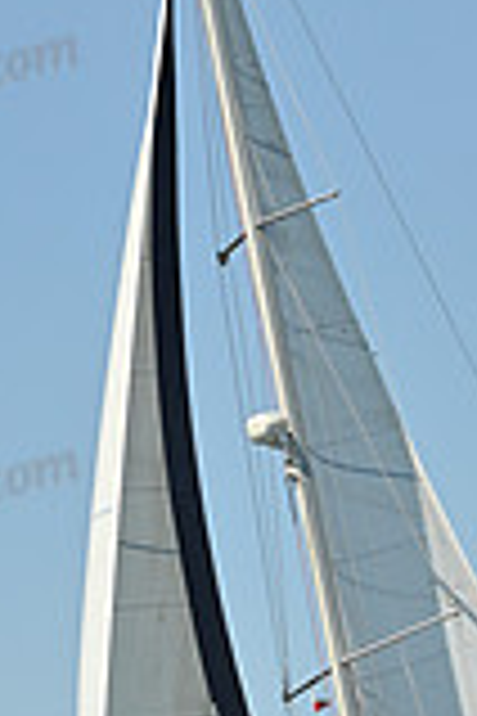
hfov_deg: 5.4
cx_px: 313
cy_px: 702
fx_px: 5088
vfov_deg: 8.0
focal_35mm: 256
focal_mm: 70
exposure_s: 1/1250
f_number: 8
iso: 320
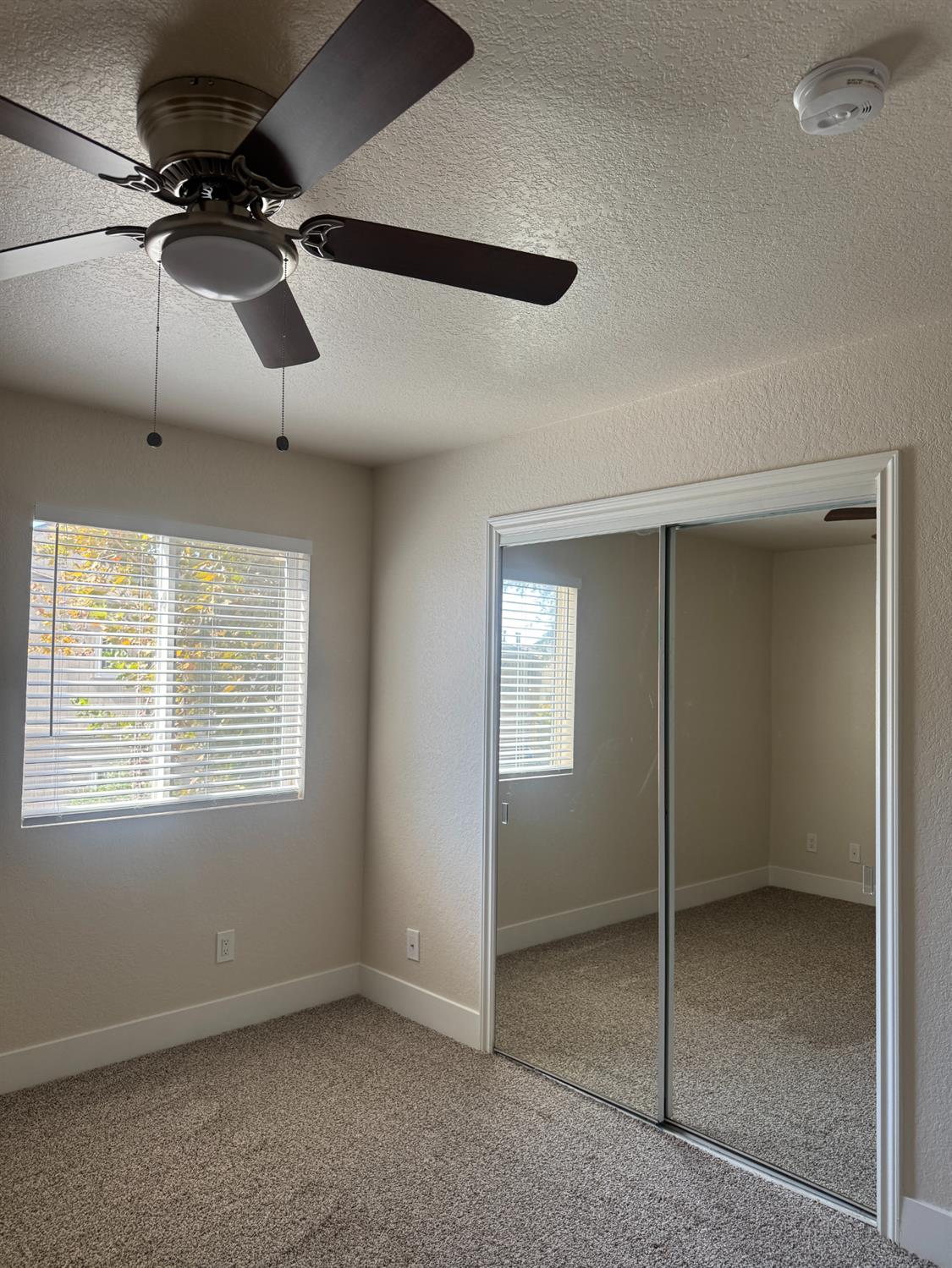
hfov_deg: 56.8
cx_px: 476
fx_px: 880
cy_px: 634
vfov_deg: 71.6
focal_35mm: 24
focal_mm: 6.76
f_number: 1.78
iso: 64
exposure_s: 1/217
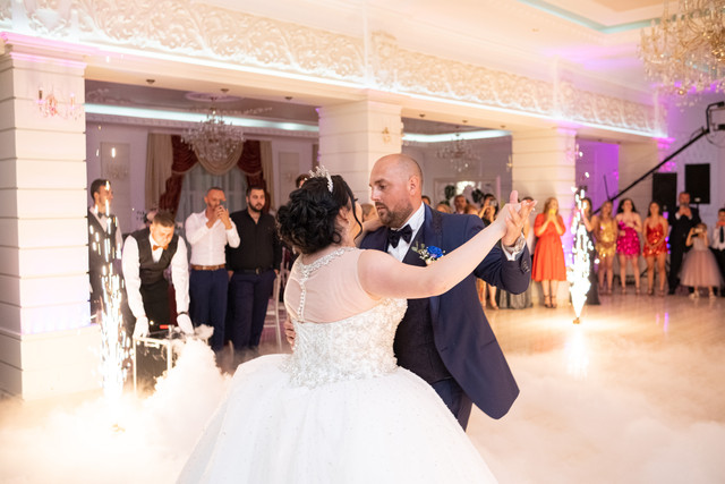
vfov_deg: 37.9
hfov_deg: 54.4
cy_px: 242
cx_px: 362
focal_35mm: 35
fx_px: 705
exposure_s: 1/125
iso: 1600
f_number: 2.2
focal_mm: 23
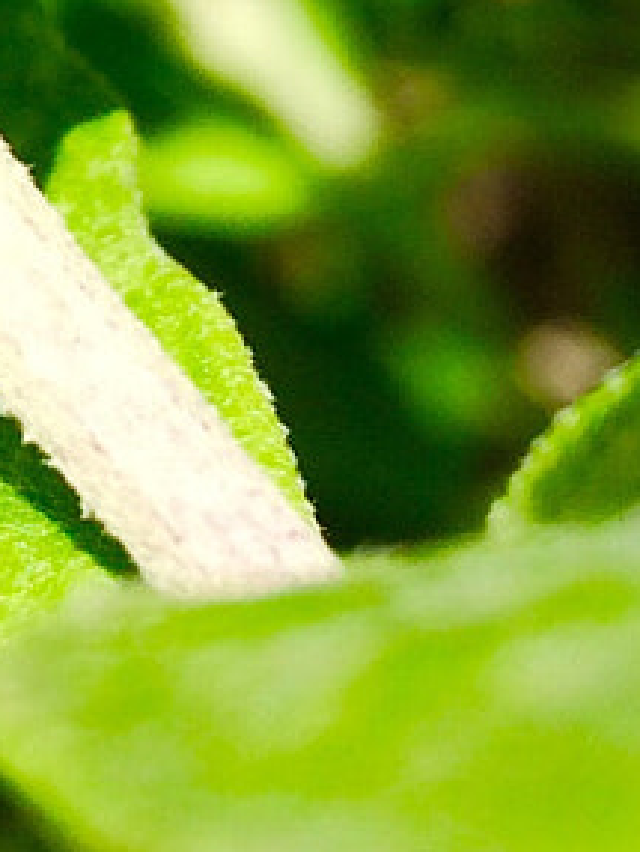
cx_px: -610
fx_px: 3988
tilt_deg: -5.2
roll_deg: +1.4
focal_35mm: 162
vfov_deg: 11.5
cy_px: -527
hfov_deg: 8.7
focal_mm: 4.15
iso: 32
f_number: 2.2
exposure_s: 1/1466
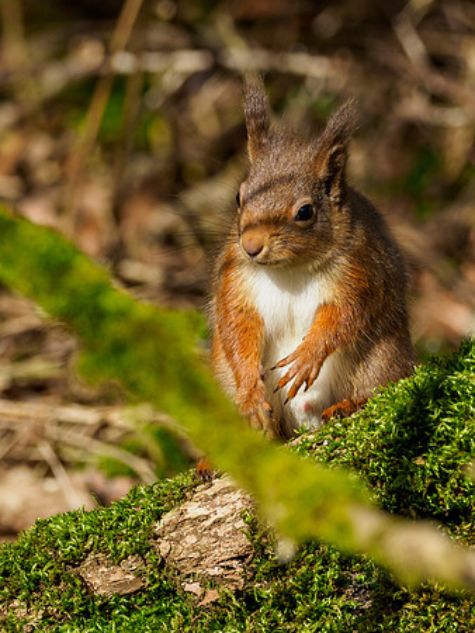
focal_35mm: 1051
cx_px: 281
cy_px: 220
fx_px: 19213
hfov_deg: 1.4
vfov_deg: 1.9
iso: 200
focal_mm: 300
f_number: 5.6
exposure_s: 1/640
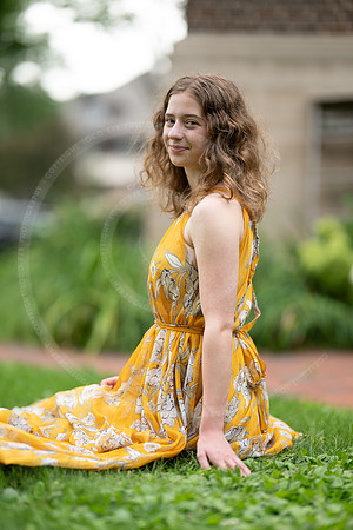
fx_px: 1250
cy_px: 265
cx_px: 176
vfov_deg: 23.9
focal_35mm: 85
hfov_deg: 16.1
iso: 80
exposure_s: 1/800
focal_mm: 85
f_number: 1.2
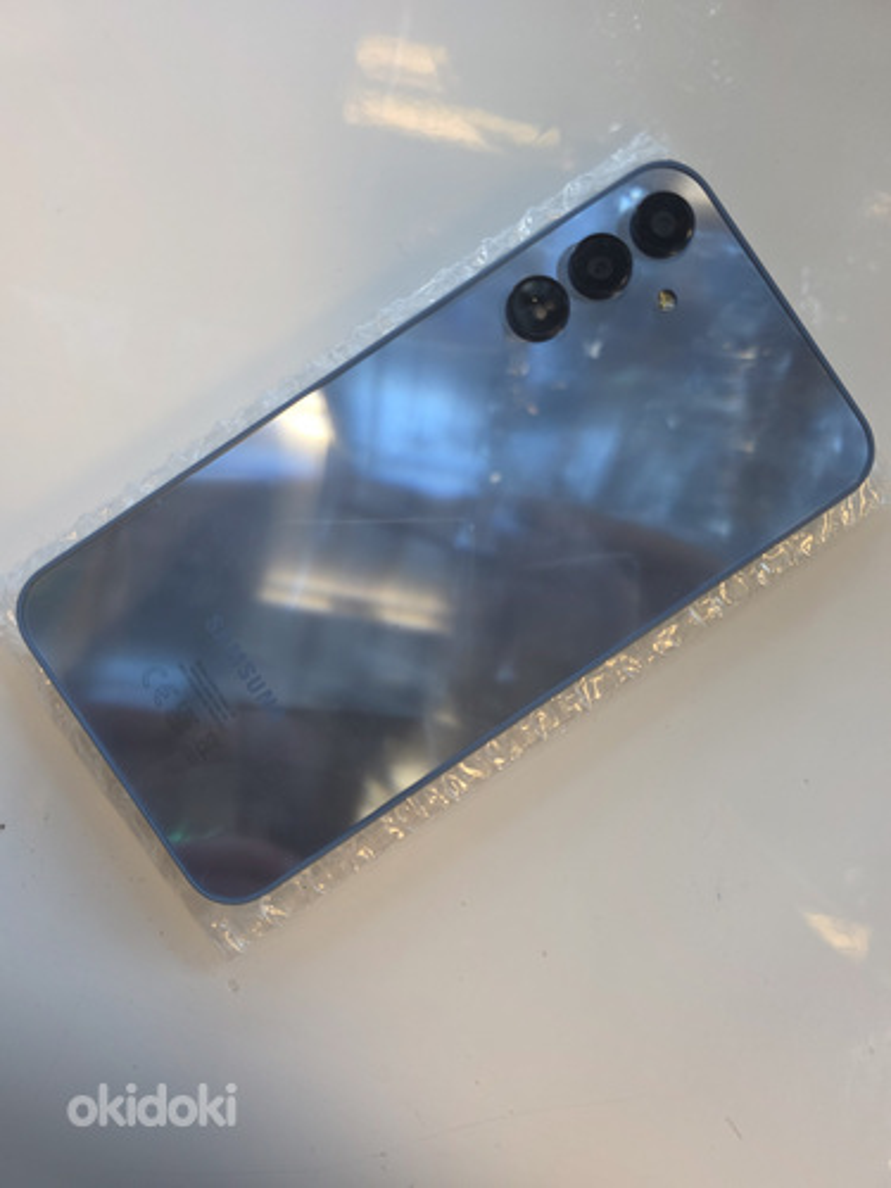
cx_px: 446
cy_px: 594
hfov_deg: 58.9
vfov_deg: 73.9
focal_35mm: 23
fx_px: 789
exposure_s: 1/100
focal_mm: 6.3
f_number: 1.7
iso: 200
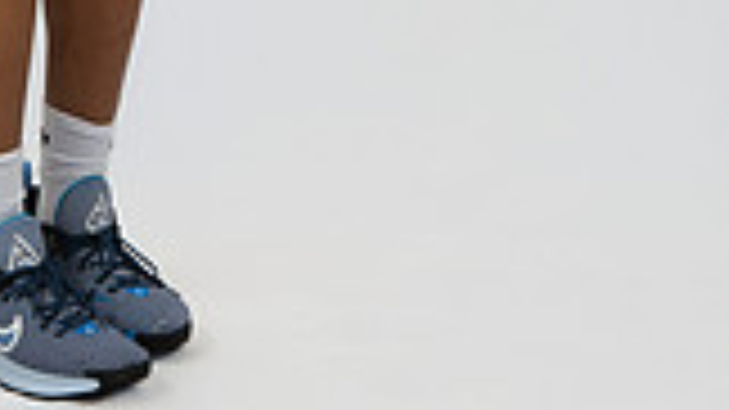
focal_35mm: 142
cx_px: 68
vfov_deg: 8.0
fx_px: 2745
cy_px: -518
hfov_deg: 15.0
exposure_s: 1/125
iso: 400
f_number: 4
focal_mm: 48.7
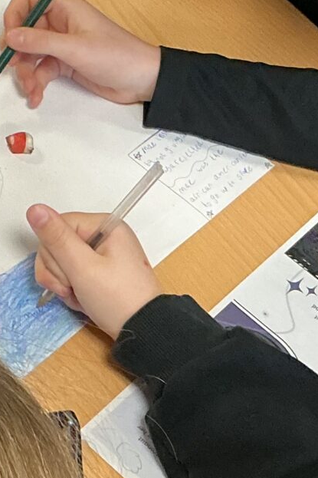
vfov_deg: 16.4
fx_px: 1644
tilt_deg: -48.2
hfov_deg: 10.8
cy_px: 109
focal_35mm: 124
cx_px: -72
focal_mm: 3
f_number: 1.8
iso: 100
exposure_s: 1/60
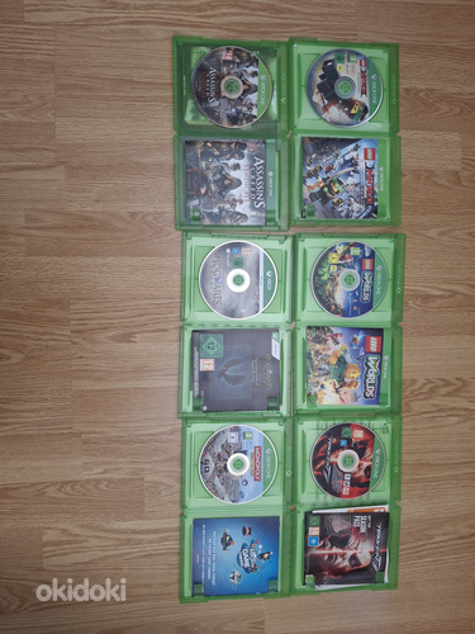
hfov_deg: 54.9
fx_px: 457
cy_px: 317
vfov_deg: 69.4
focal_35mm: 25
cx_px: 238
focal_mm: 4.69
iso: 320
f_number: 1.8
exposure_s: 1/50
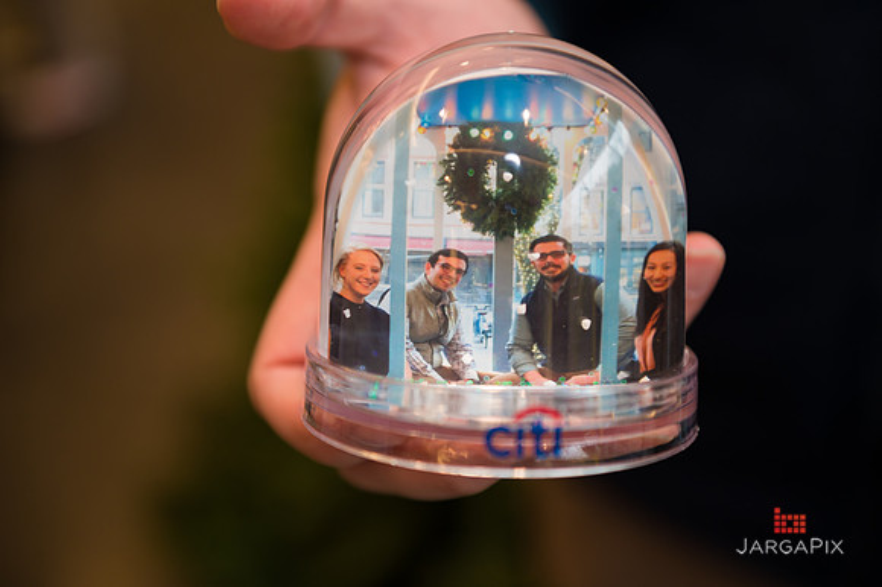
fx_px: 1224
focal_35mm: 50
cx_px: 441
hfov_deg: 39.6
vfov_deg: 27.0
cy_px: 294
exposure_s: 1/200
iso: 400
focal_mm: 50
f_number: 3.2
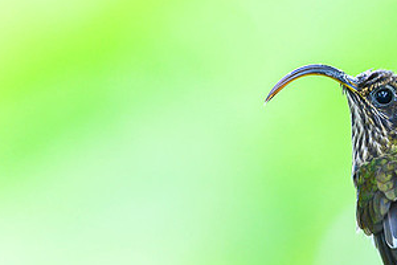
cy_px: 134
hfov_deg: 1.5
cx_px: 341
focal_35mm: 1369
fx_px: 15096
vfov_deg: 1.0
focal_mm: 500
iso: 3200
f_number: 4
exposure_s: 1/160
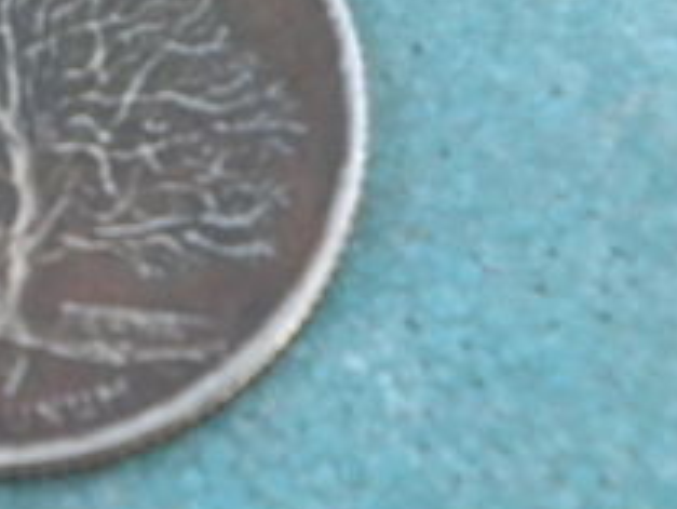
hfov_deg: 13.1
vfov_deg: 10.0
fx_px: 2916
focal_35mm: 149
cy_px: 224
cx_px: 55
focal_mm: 9.3
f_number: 3.9
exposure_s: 1/166
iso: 400
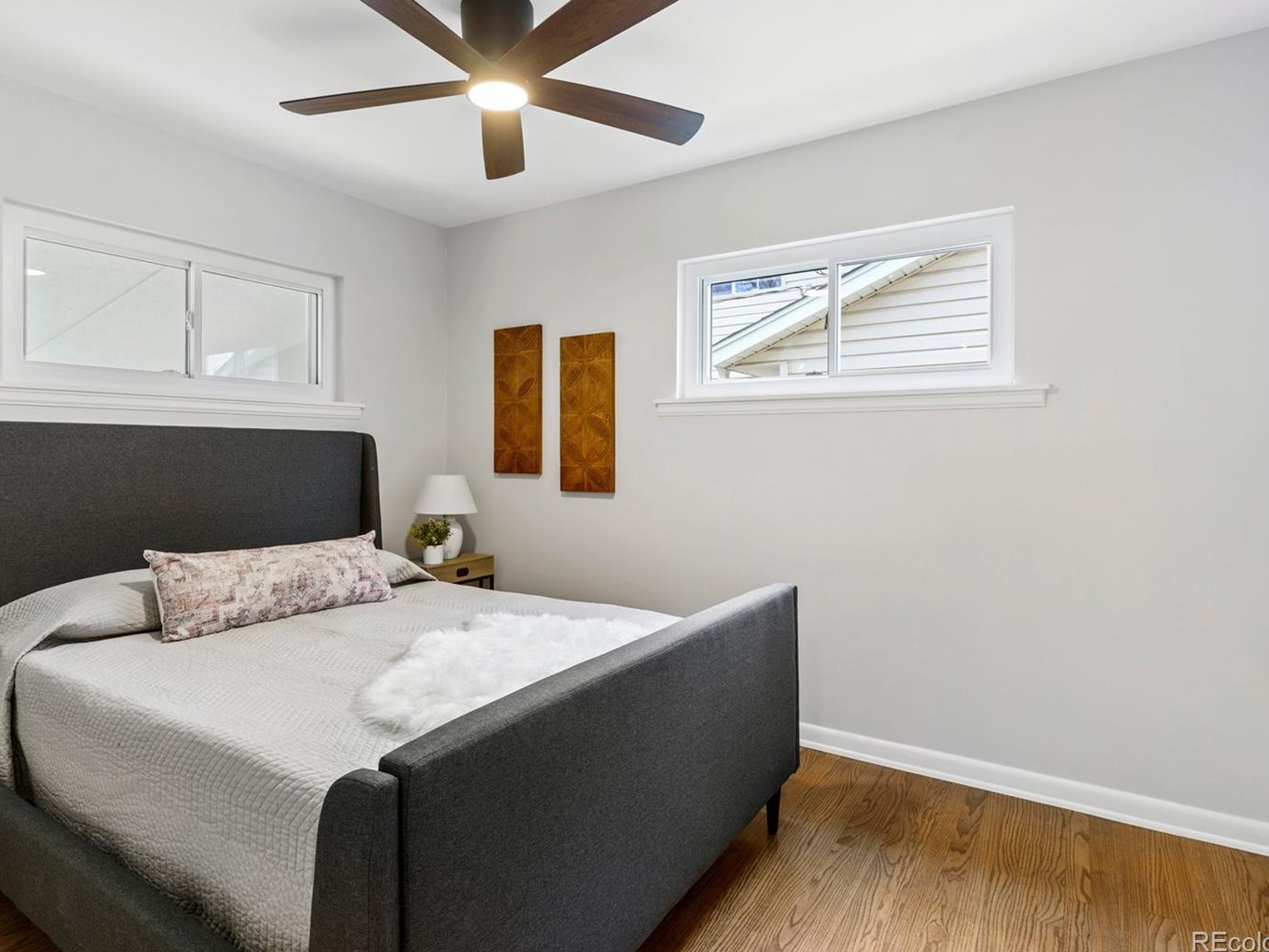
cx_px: 603
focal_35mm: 19
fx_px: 697
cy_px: 470
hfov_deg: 84.6
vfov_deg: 68.7
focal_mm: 17
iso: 100
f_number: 8
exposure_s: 1.3
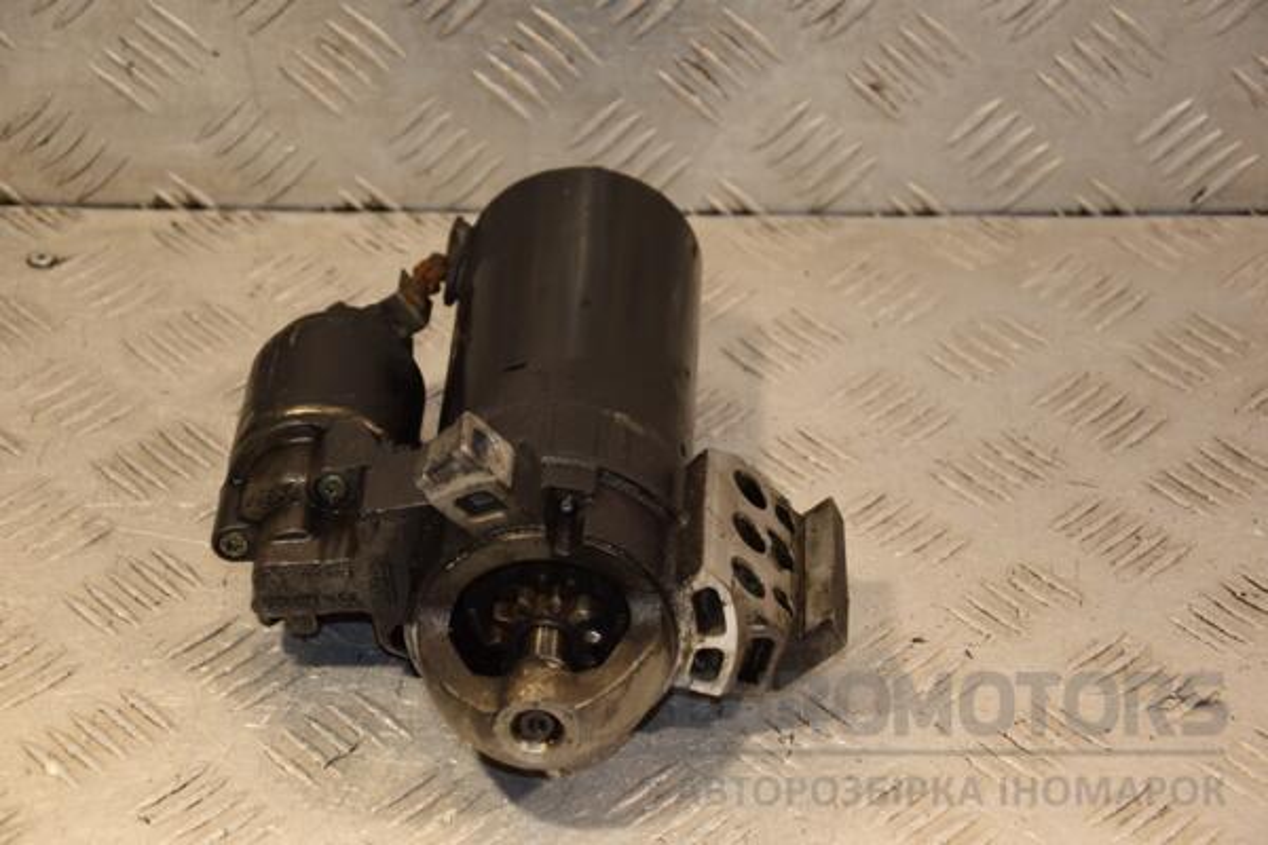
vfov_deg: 13.8
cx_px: 634
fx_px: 3487
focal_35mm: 99
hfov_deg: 20.6
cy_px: 422
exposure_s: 1/160
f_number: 5.3
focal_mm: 66
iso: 800
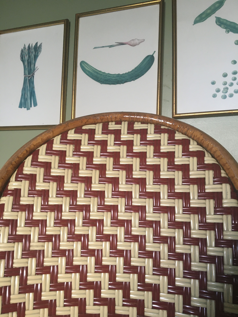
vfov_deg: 61.7
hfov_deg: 48.2
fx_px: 266
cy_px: 158
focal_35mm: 29
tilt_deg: +4.8
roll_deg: -1.0
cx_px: 119
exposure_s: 1/33
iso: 125
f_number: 2.2
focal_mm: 4.15
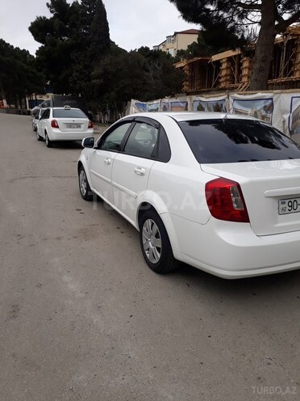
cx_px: 150
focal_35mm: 27
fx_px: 312
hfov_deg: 51.4
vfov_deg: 65.3
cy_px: 200
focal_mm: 3.6
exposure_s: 1/969
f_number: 1.9
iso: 40
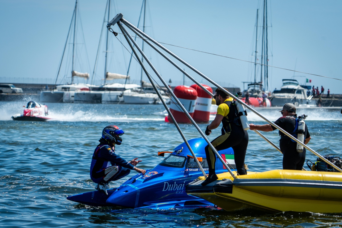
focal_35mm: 200
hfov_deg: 10.3
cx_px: 171
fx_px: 1900
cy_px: 114
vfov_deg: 6.9
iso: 250
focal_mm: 200
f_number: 5.6
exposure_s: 1/1600
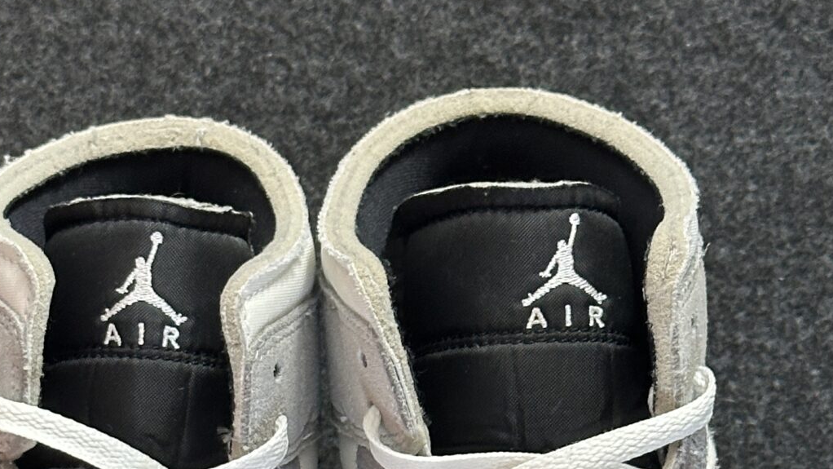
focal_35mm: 131
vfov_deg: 9.0
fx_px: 2894
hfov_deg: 16.4
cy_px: 737
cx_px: 340
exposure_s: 1/33
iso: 200
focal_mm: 6.86
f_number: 1.78
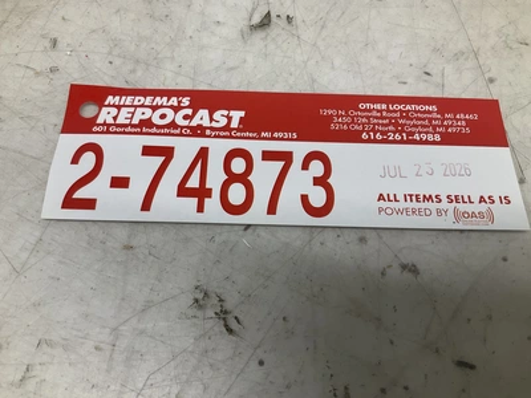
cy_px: 199
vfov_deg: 48.2
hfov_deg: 61.7
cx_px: 266
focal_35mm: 29
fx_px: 445
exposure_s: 1/120
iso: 32
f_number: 1.8
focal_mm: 3
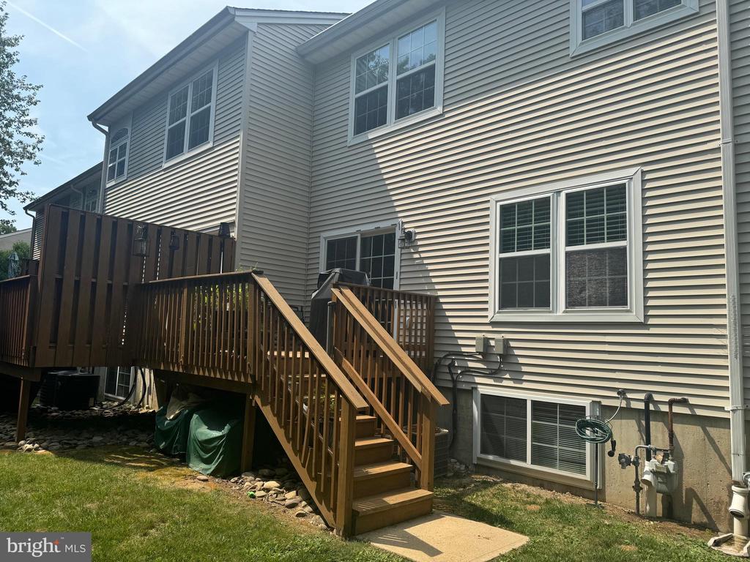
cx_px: 375
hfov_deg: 71.6
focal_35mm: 24
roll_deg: -2.6
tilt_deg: +6.3
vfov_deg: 56.8
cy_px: 281
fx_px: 520
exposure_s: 1/3096
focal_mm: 6.76
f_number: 1.78
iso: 80
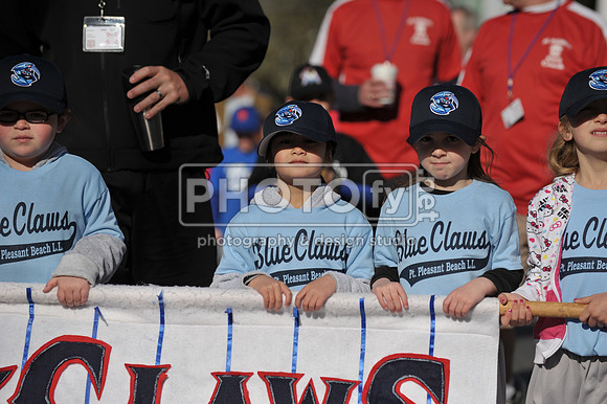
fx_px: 3370
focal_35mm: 200
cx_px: 304
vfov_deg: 6.9
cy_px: 202
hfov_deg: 10.3
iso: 400
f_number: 5.6
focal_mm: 200
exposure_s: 1/6400
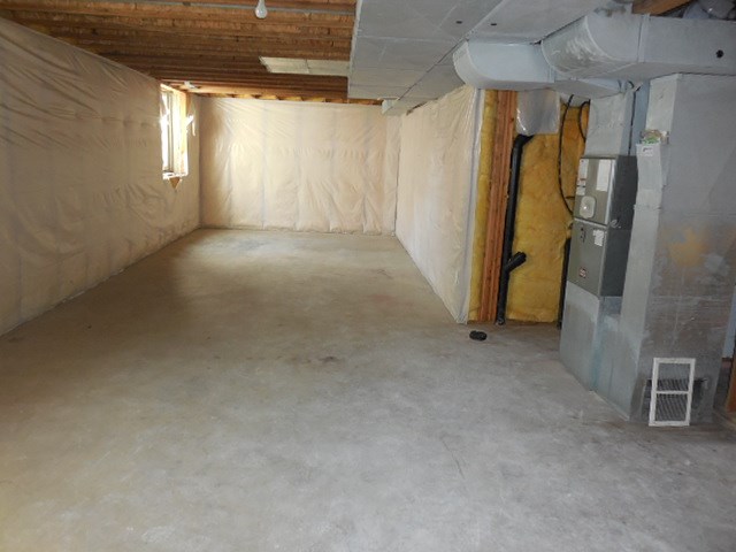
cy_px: 276
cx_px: 368
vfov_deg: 53.1
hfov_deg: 67.3
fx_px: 553
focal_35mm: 26
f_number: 3.5
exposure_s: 1/25
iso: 450
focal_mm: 4.6
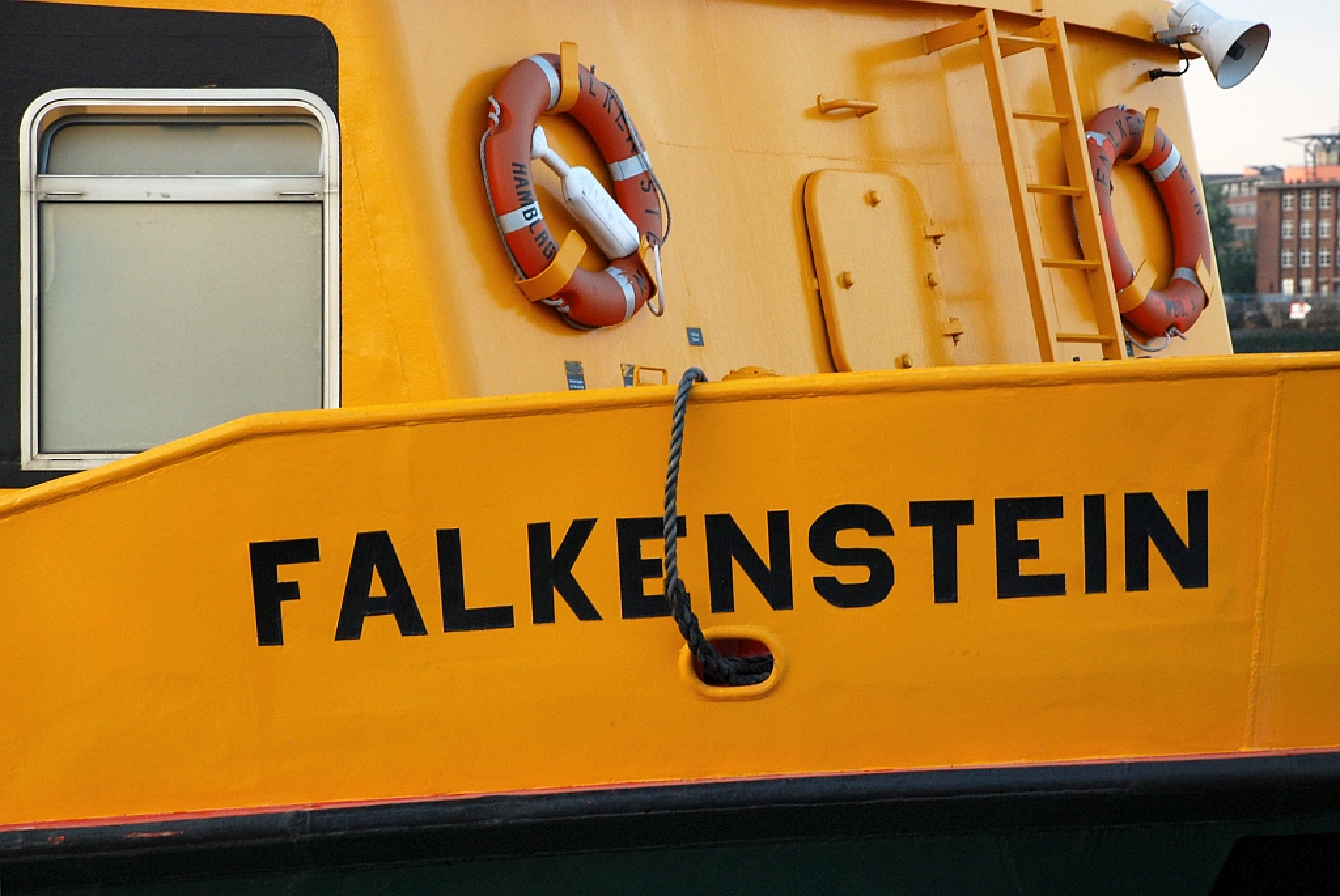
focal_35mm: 128
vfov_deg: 10.8
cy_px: 448
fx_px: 4750
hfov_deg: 16.1
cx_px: 670
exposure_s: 1/100
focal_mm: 85
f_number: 5.6
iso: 400
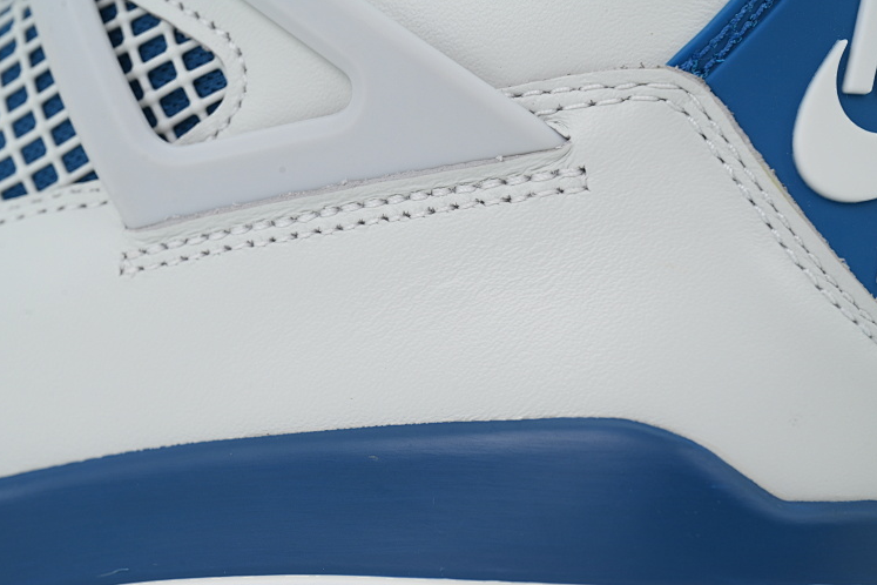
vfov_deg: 12.9
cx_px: 420
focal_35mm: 106
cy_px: 306
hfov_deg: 19.3
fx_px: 2582
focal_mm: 99
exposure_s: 1/100
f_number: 11
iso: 400
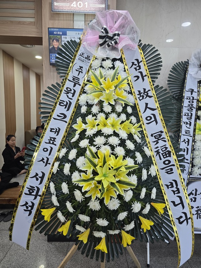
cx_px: 100
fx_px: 178
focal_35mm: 23
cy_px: 134
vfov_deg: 73.9
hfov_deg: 58.9
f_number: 1.7
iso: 160
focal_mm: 6.3
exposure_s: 1/120
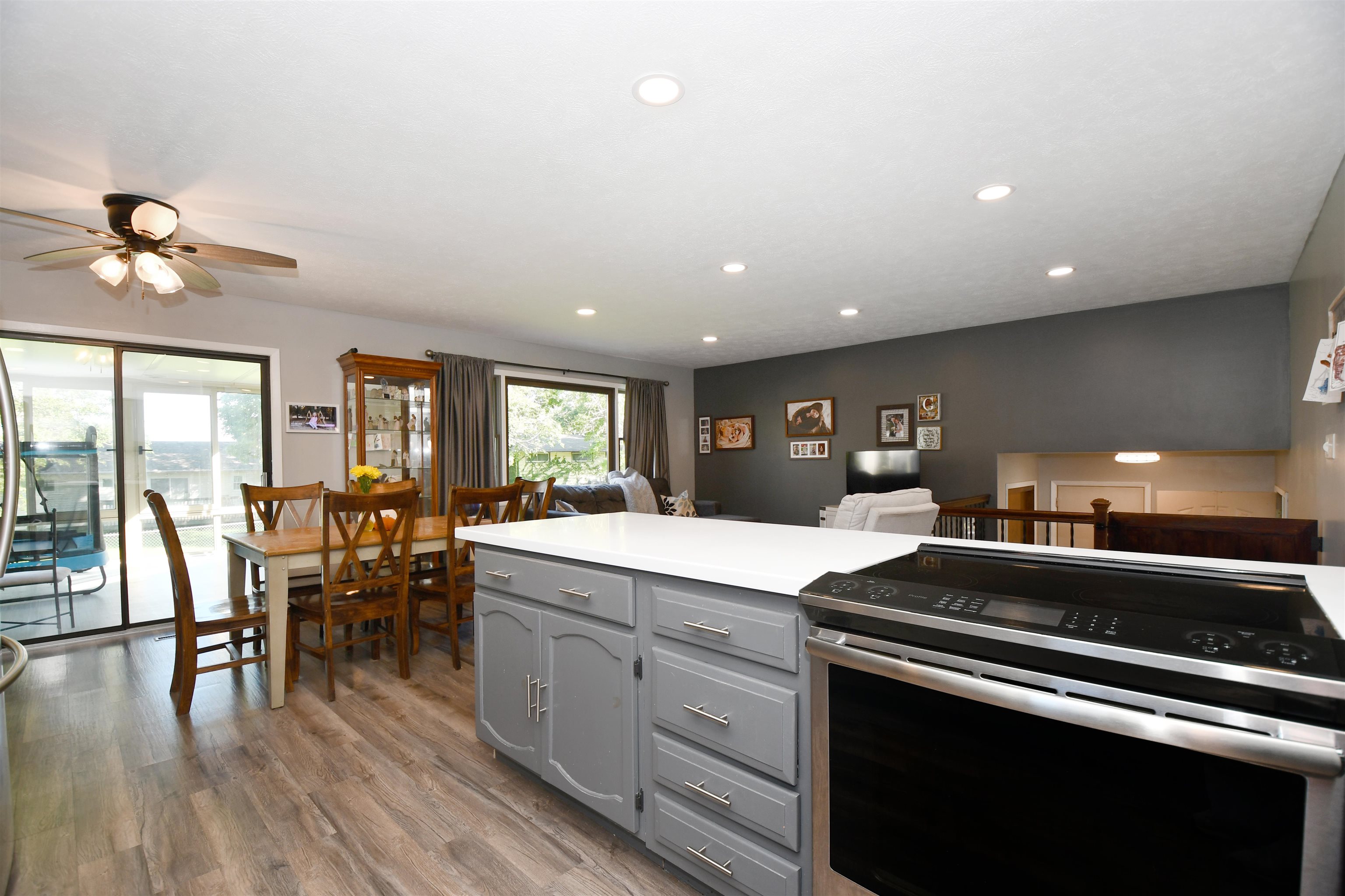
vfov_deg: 77.3
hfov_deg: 100.4
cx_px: 672
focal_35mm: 15
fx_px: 560
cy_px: 448
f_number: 5
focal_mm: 10
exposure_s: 1/60
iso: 200
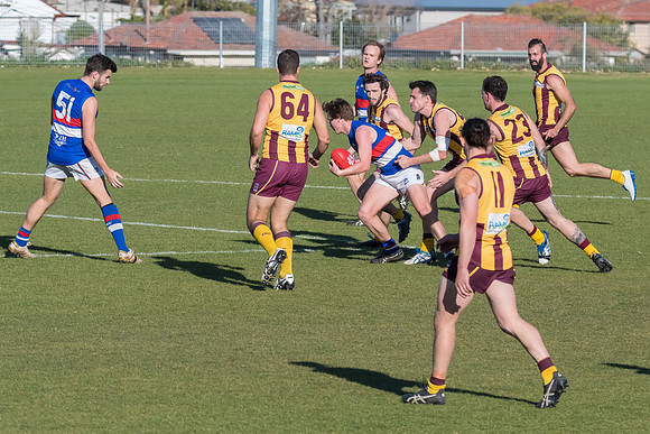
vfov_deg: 3.5
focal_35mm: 393
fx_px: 7097
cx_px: 414
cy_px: 160
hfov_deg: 5.2
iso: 800
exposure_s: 1/5000
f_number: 8
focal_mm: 200
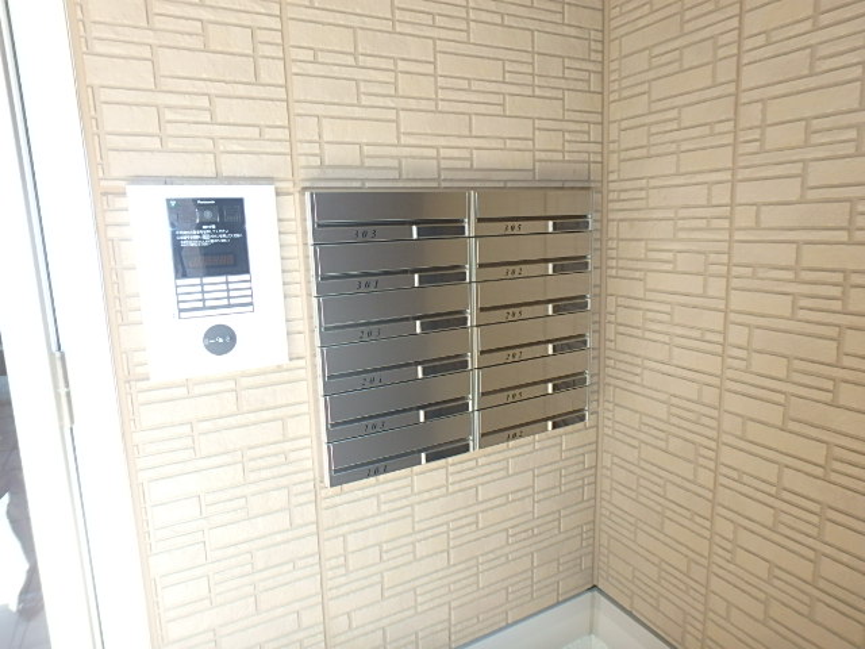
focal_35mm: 21
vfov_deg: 63.4
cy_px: 324
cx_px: 432
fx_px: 525
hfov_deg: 79.0
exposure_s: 1/50
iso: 200
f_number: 3.5
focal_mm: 3.7
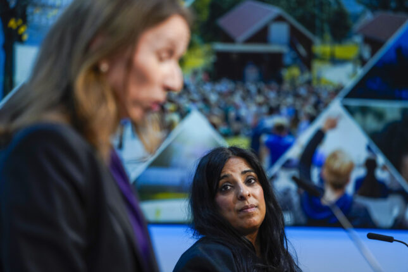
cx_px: 204
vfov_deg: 6.9
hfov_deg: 10.3
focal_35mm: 200
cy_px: 136
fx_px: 2266
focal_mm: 200
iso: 800
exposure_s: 1/250
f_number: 4
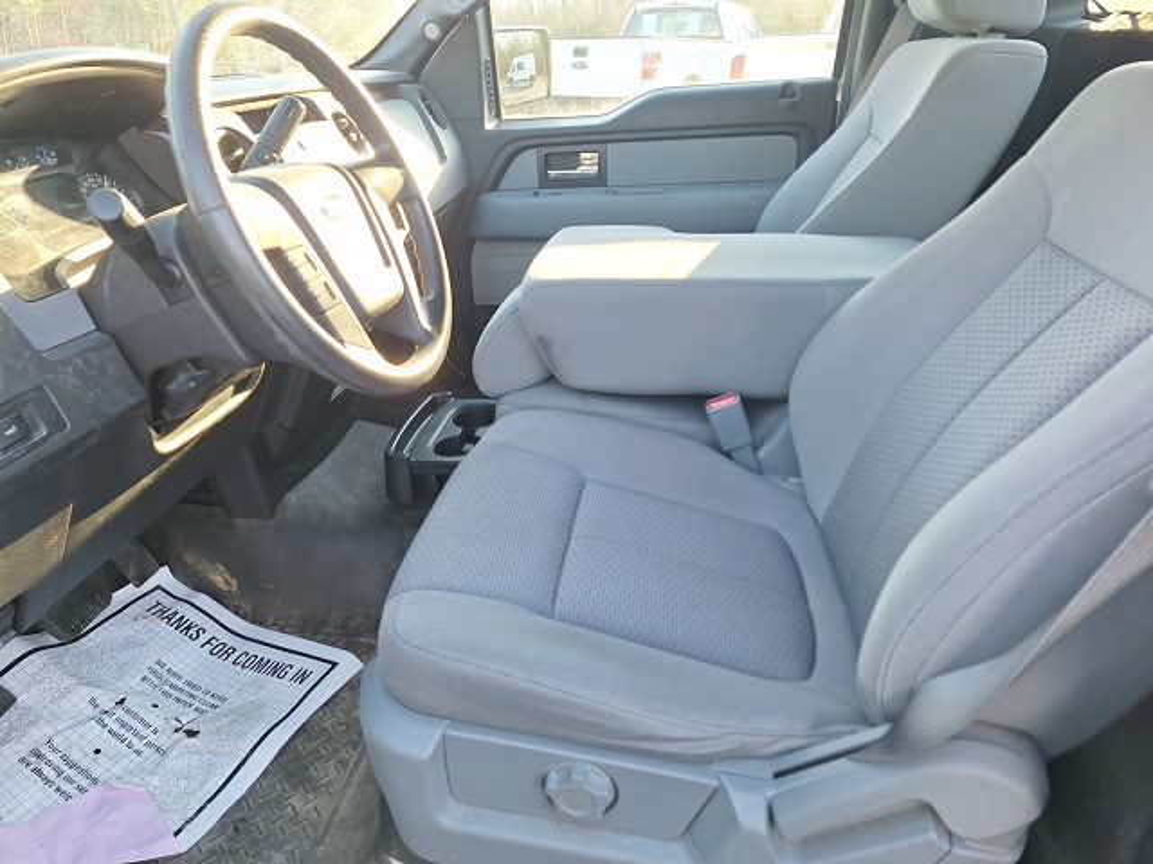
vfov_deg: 58.9
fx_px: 766
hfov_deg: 73.9
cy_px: 432
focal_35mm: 23
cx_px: 576
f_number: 1.8
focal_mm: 5.54
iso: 40
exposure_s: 1/134
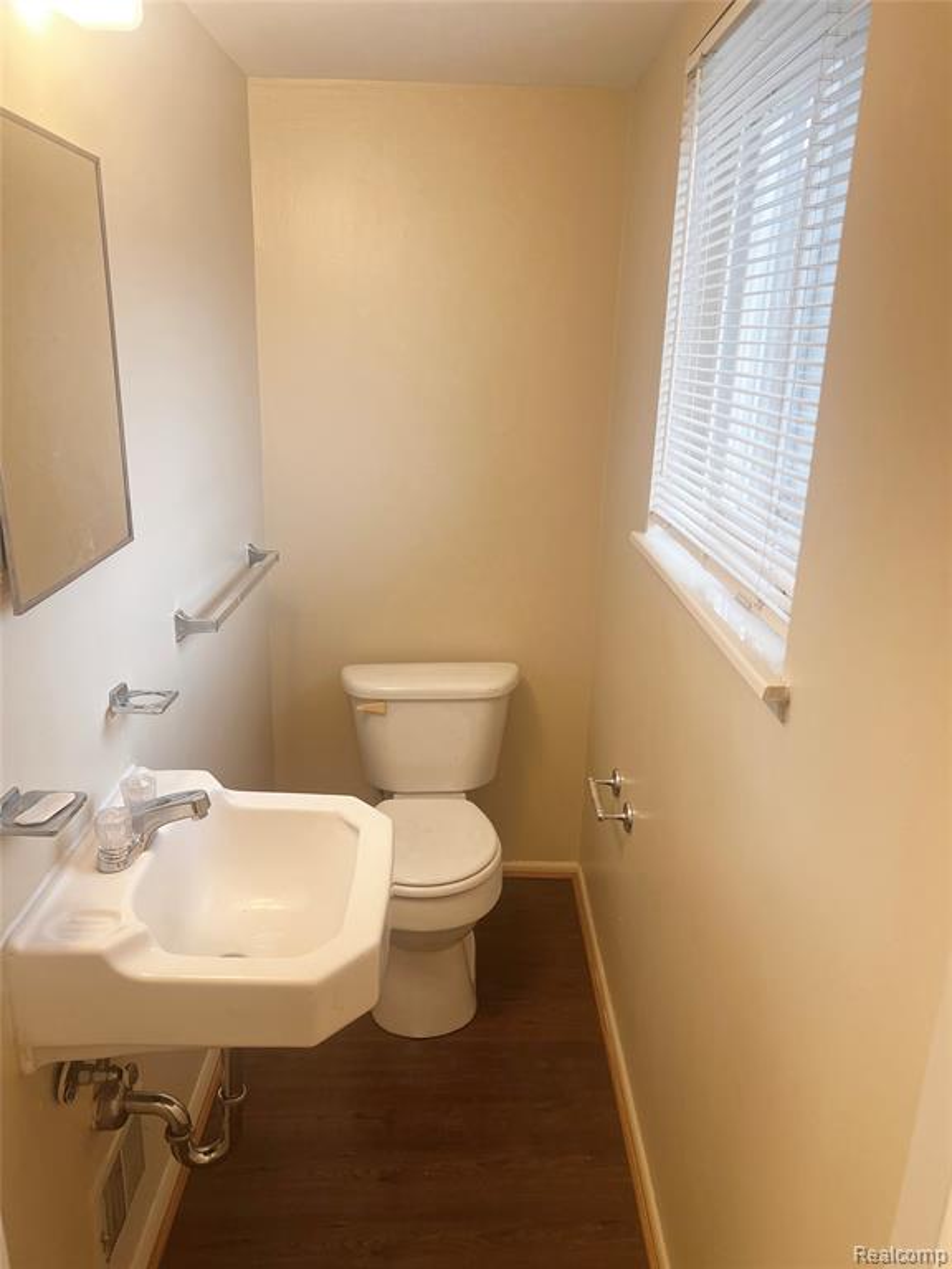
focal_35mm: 26
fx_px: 953
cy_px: 634
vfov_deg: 67.3
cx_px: 476
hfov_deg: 53.1
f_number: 1.5
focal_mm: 5.7
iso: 80
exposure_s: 1/120
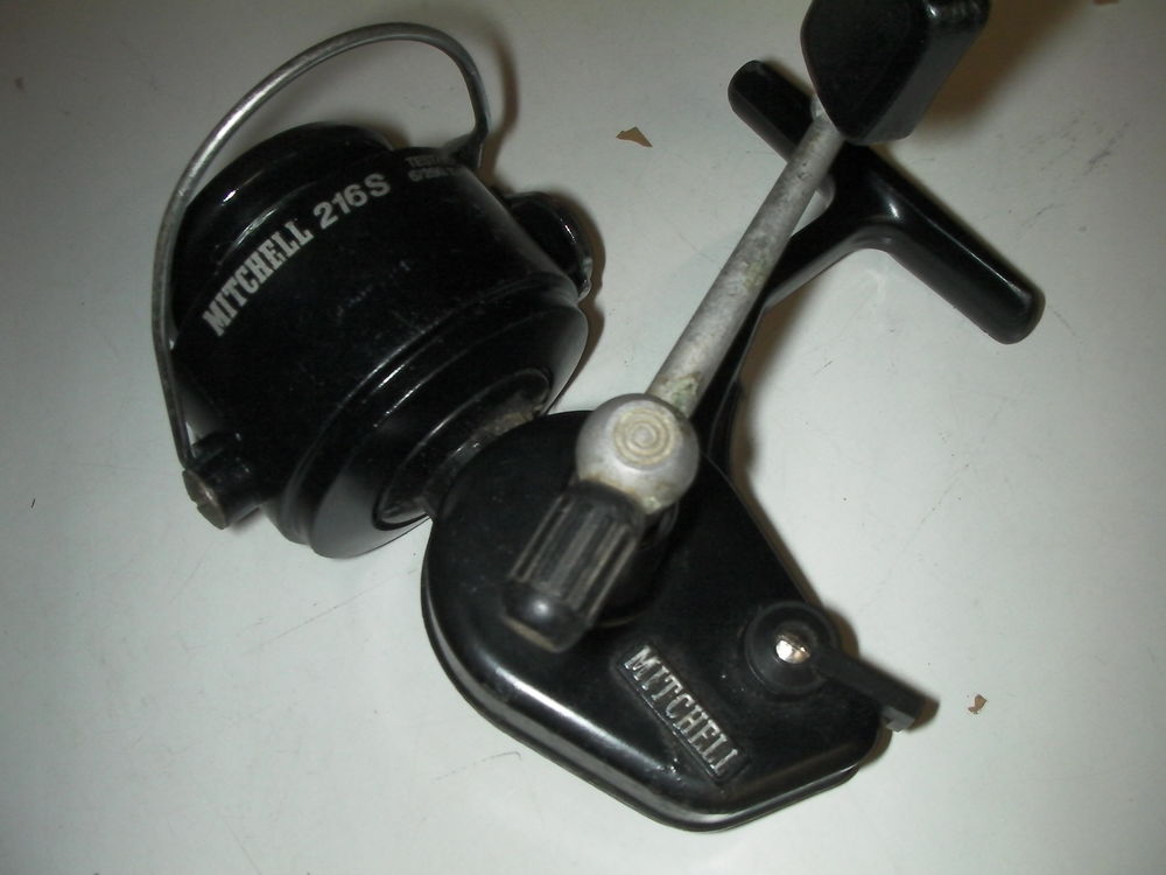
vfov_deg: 37.7
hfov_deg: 49.0
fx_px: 1280
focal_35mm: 38
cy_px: 438
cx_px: 583
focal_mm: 6.3
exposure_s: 1/30
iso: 200
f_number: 5.6
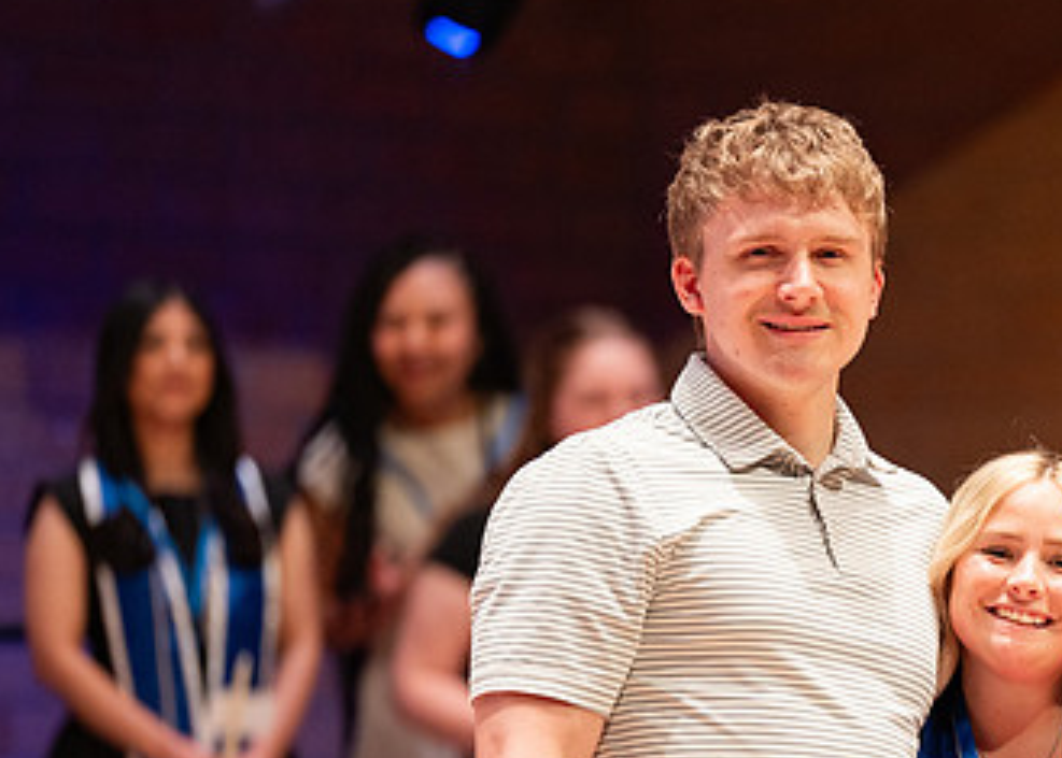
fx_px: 12939
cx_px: 1133
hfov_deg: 4.7
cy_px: 647
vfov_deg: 3.4
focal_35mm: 429
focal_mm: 200
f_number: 2.8
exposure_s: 1/200
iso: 1000
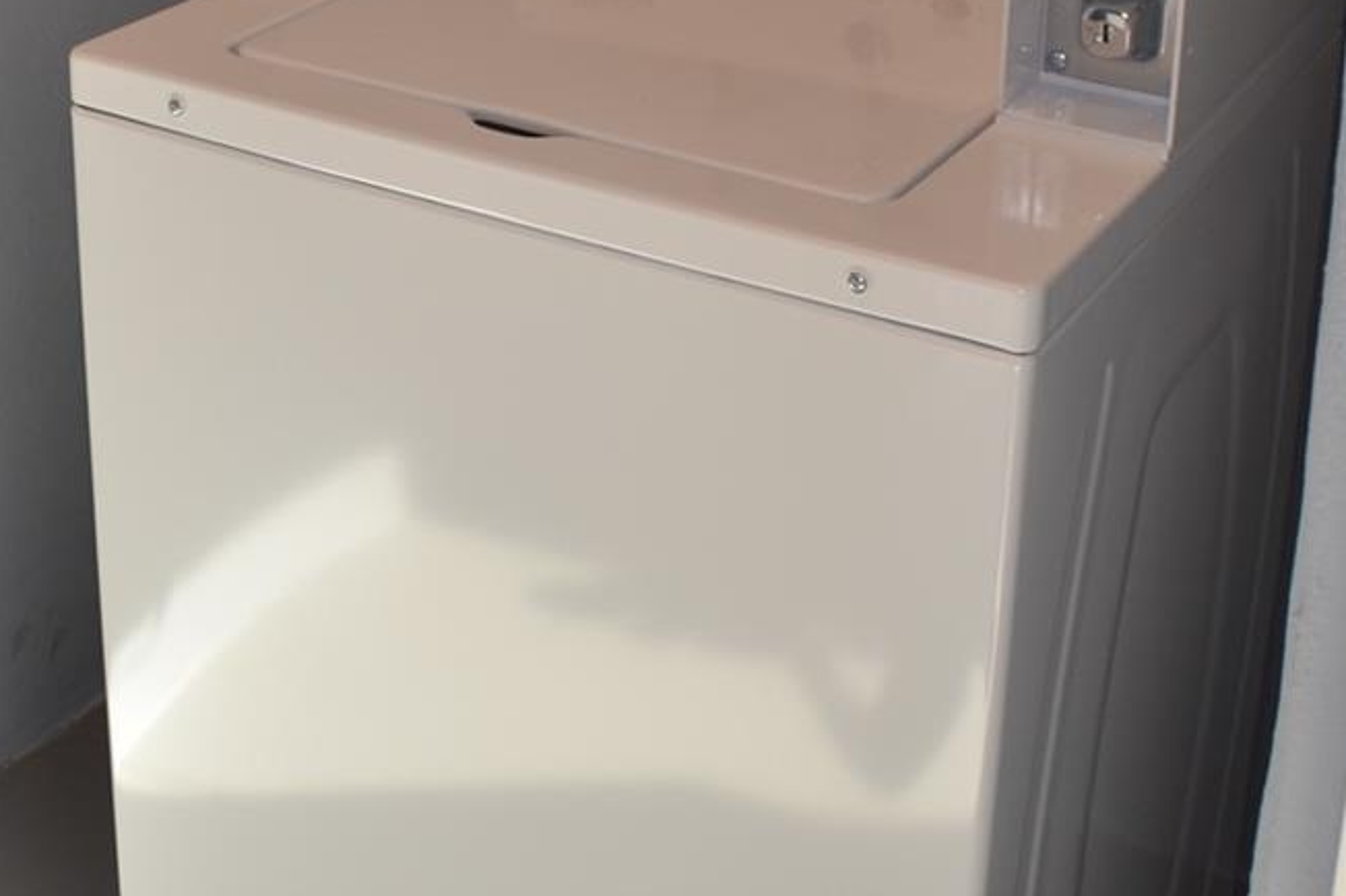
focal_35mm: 81
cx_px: 355
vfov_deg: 16.2
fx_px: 3027
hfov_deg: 24.8
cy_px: -180
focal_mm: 22
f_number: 5
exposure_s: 1/50
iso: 100
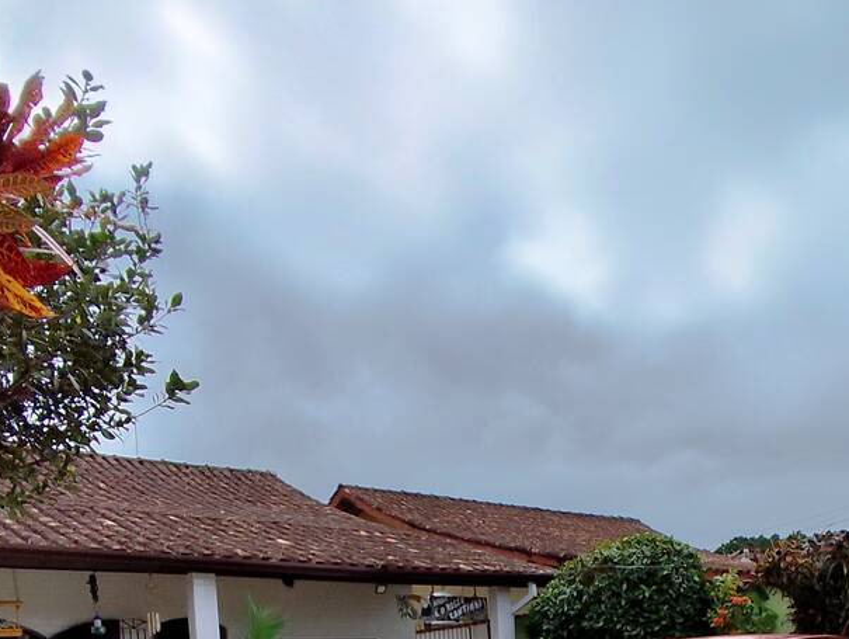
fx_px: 933
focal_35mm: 38
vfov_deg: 32.6
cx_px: 550
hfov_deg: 48.3
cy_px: 725
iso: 50
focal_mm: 1.65
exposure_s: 1/2384
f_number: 2.2
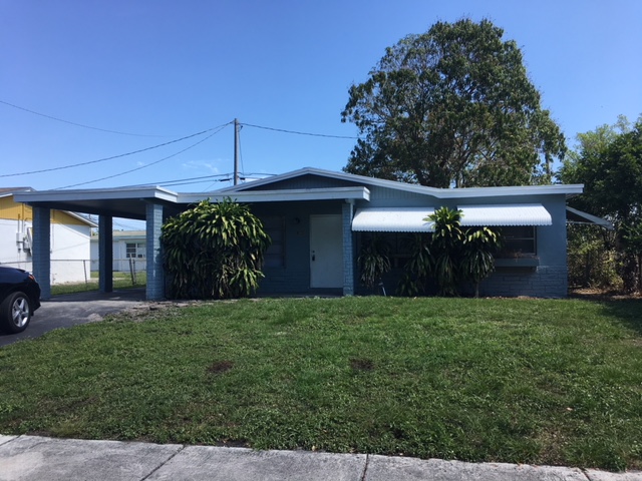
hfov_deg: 61.7
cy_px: 240
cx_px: 321
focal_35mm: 29
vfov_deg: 48.2
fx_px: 538
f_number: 2.2
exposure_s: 1/1040
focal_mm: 4.15
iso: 25
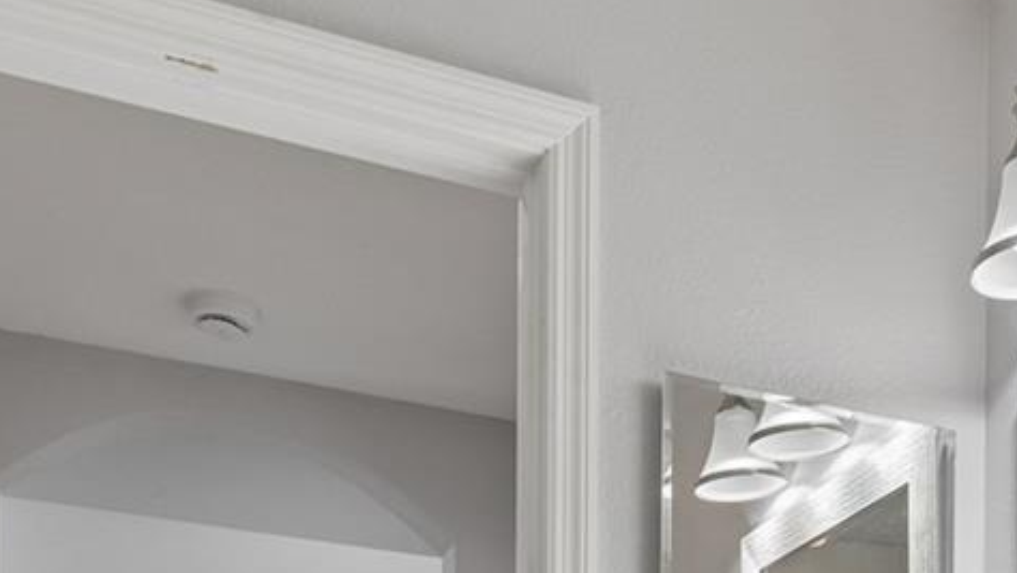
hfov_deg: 37.5
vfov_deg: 18.6
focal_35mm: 53
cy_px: 972
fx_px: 1430
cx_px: 837
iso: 100
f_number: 7.1
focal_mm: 10
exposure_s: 1/5
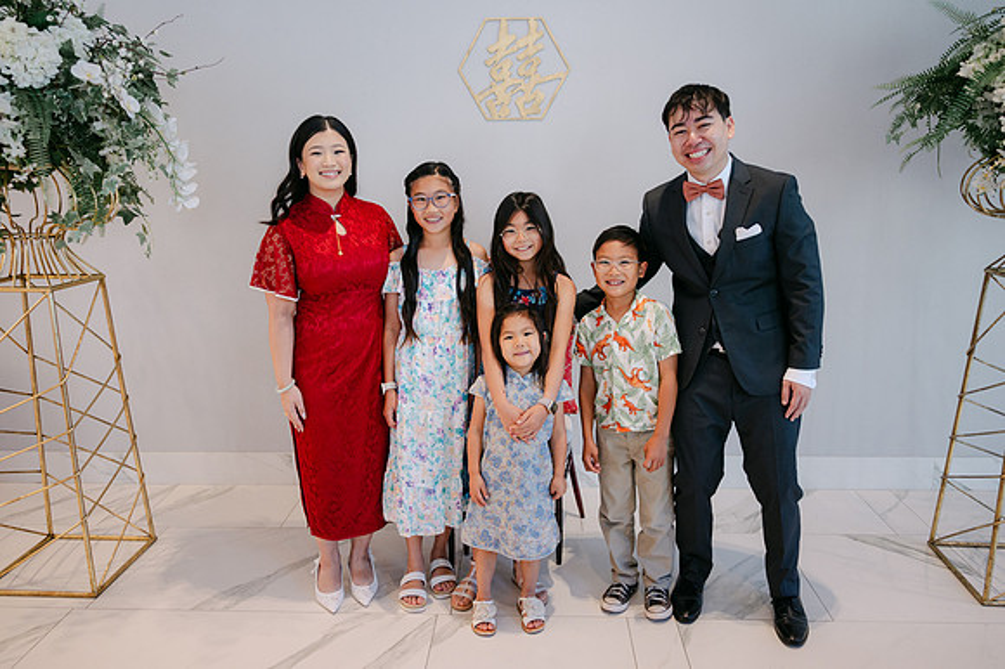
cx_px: 502
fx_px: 781
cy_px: 334
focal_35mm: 28
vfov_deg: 46.4
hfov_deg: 65.5
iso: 800
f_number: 4
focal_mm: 28
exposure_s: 1/125
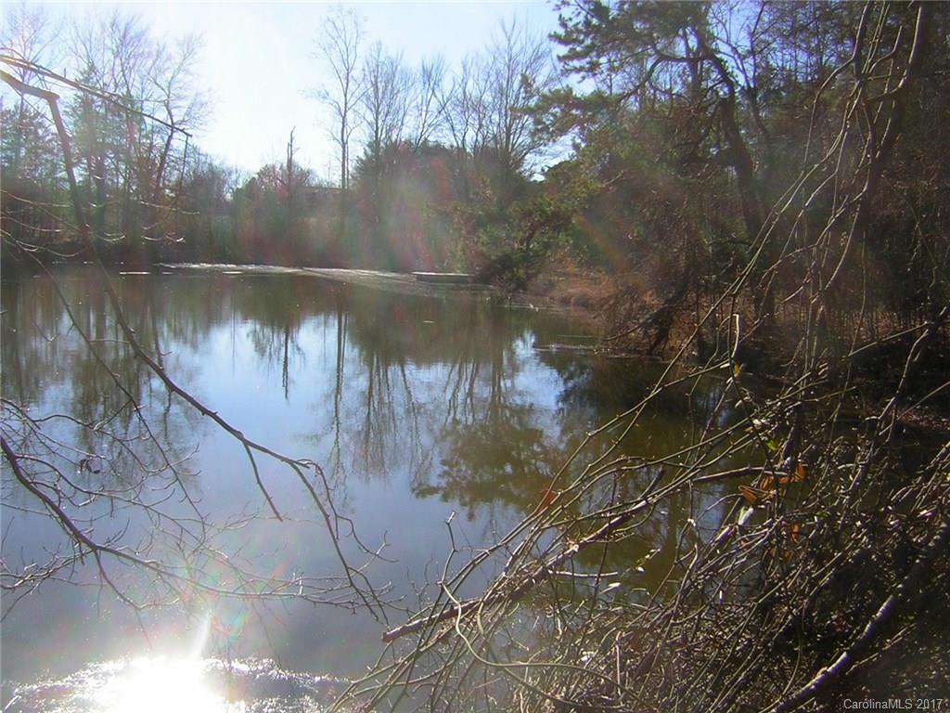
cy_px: 356
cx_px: 475
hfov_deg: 51.4
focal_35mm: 36
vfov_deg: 39.7
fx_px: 988
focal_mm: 4.7
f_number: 5.2
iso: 50
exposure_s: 1/360
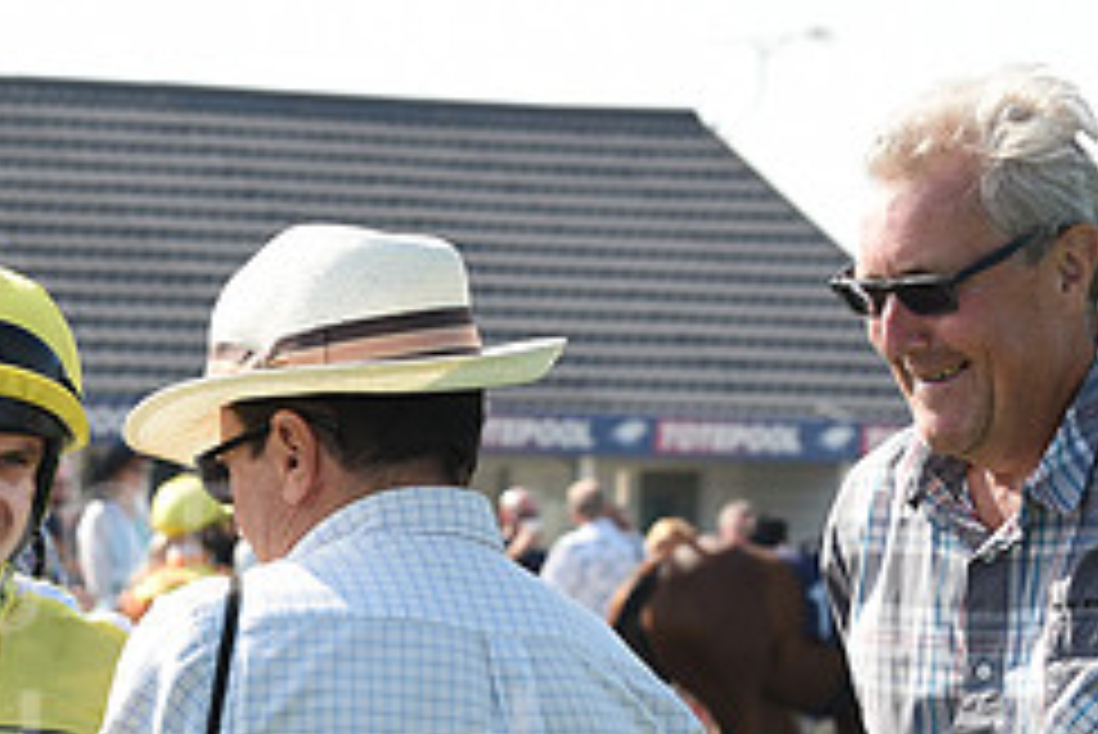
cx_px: -40
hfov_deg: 10.1
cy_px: 813
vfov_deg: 6.8
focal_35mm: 202
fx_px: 6164
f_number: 6.3
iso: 400
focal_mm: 85
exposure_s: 1/800
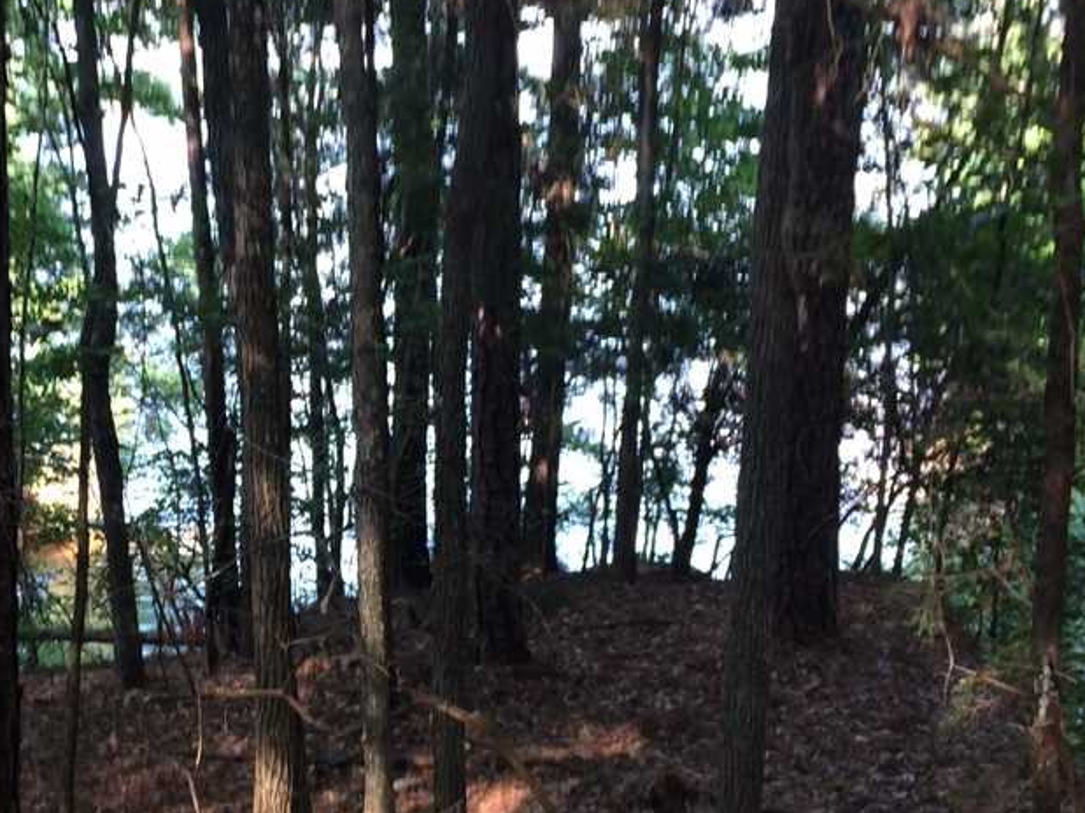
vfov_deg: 24.3
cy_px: 540
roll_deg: +1.4
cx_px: 177
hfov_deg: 31.2
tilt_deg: -10.6
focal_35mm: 60
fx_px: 1880
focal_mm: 4.15
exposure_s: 1/60
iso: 50
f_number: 2.2
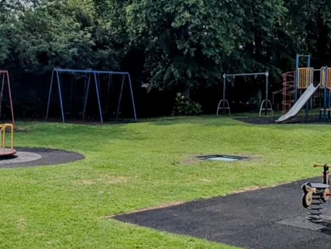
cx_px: 72
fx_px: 469
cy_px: 129
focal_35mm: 49
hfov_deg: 37.6
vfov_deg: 29.7
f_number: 2.2
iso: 50
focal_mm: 2.35
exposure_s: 1/5464
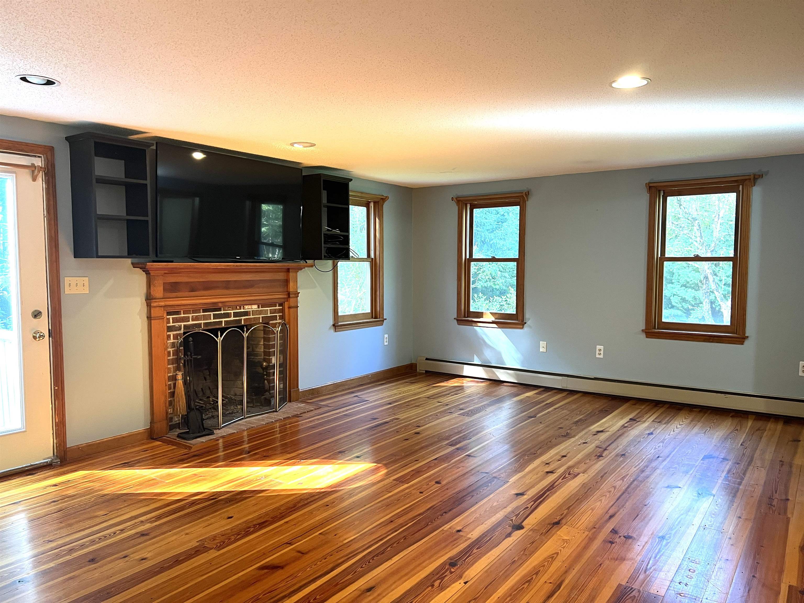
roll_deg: +1.3
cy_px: 302
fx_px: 604
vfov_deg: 53.1
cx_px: 402
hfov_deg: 67.3
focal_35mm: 26
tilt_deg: -4.1
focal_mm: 5.7
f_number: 1.5
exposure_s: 1/60
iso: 160
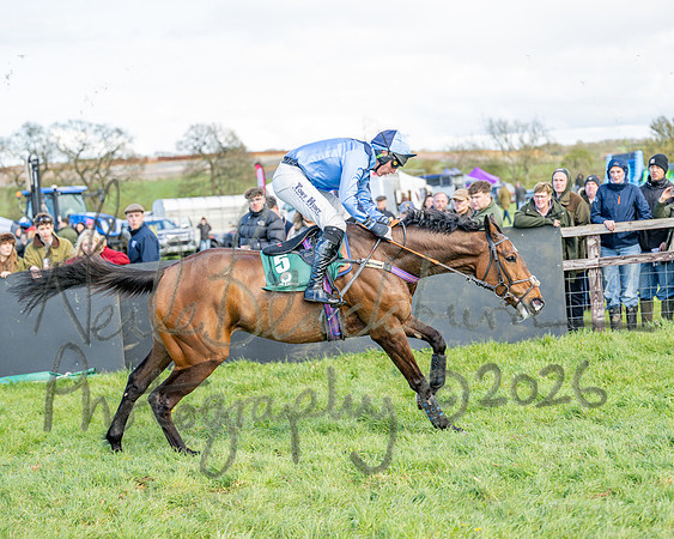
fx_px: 1573
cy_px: 270
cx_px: 339
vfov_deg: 19.4
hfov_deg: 24.2
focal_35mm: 79
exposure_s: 1/1600
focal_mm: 70
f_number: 2.8
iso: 400
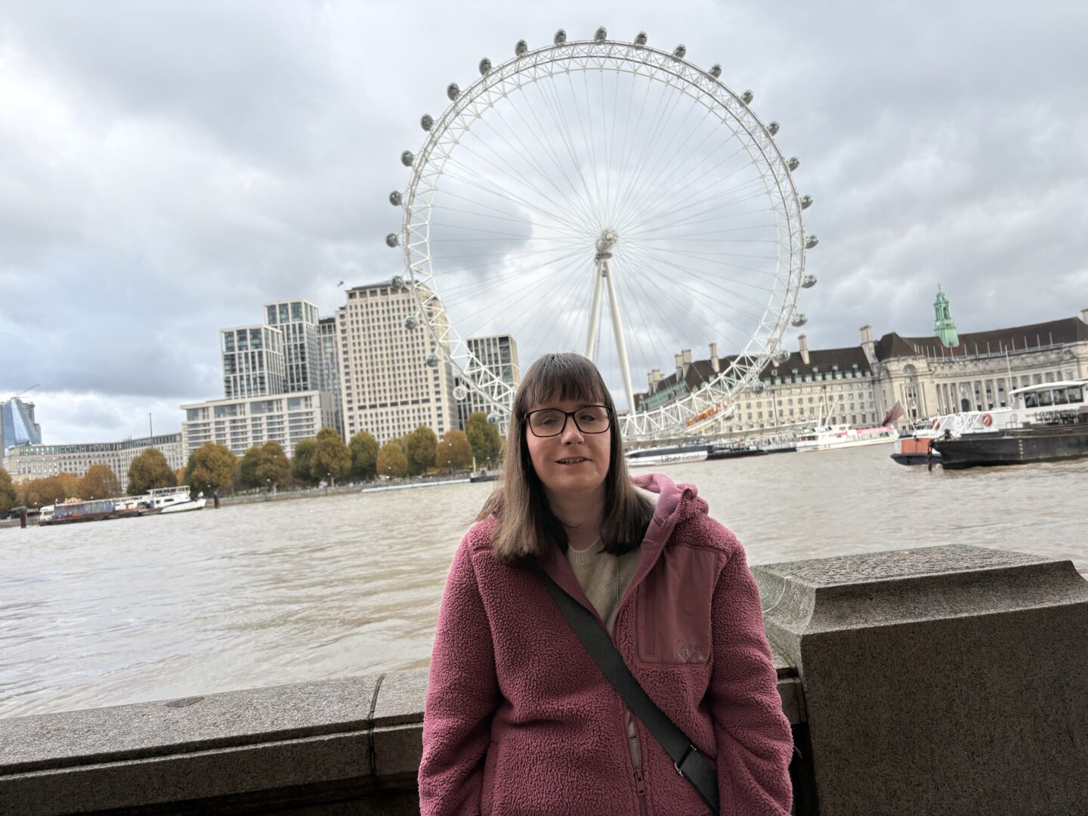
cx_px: 544
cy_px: 408
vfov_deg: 53.1
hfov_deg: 67.3
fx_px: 817
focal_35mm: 26
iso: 50
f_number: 1.6
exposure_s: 1/475
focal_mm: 5.96
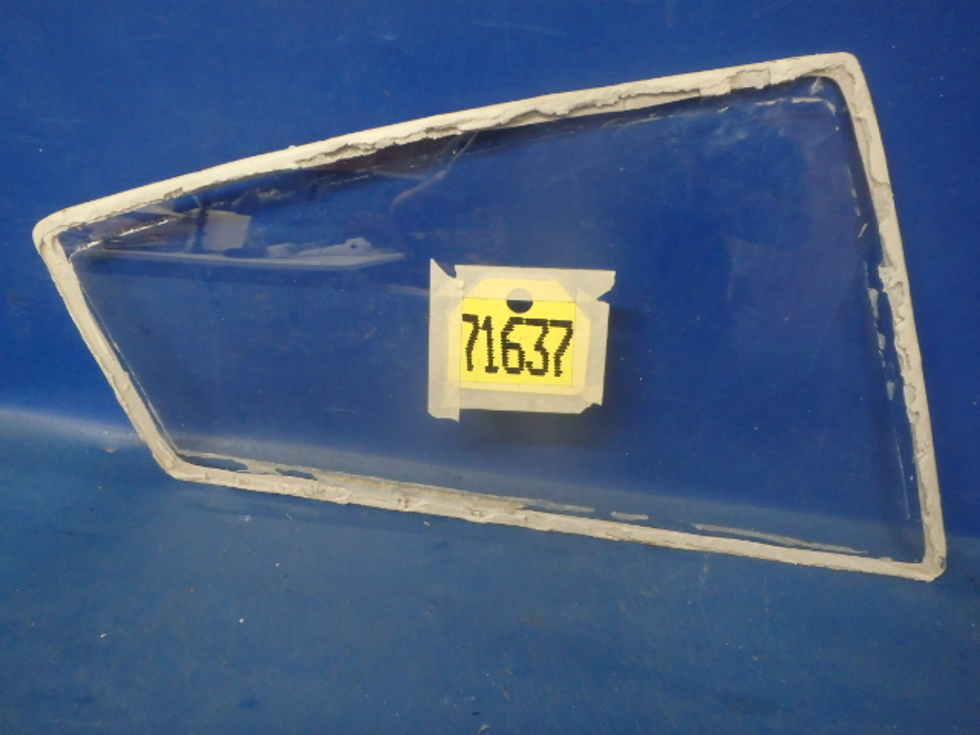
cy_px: 368
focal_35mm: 28
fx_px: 793
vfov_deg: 49.7
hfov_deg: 63.4
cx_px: 490
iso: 800
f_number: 3.9
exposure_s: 1/30
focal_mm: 5
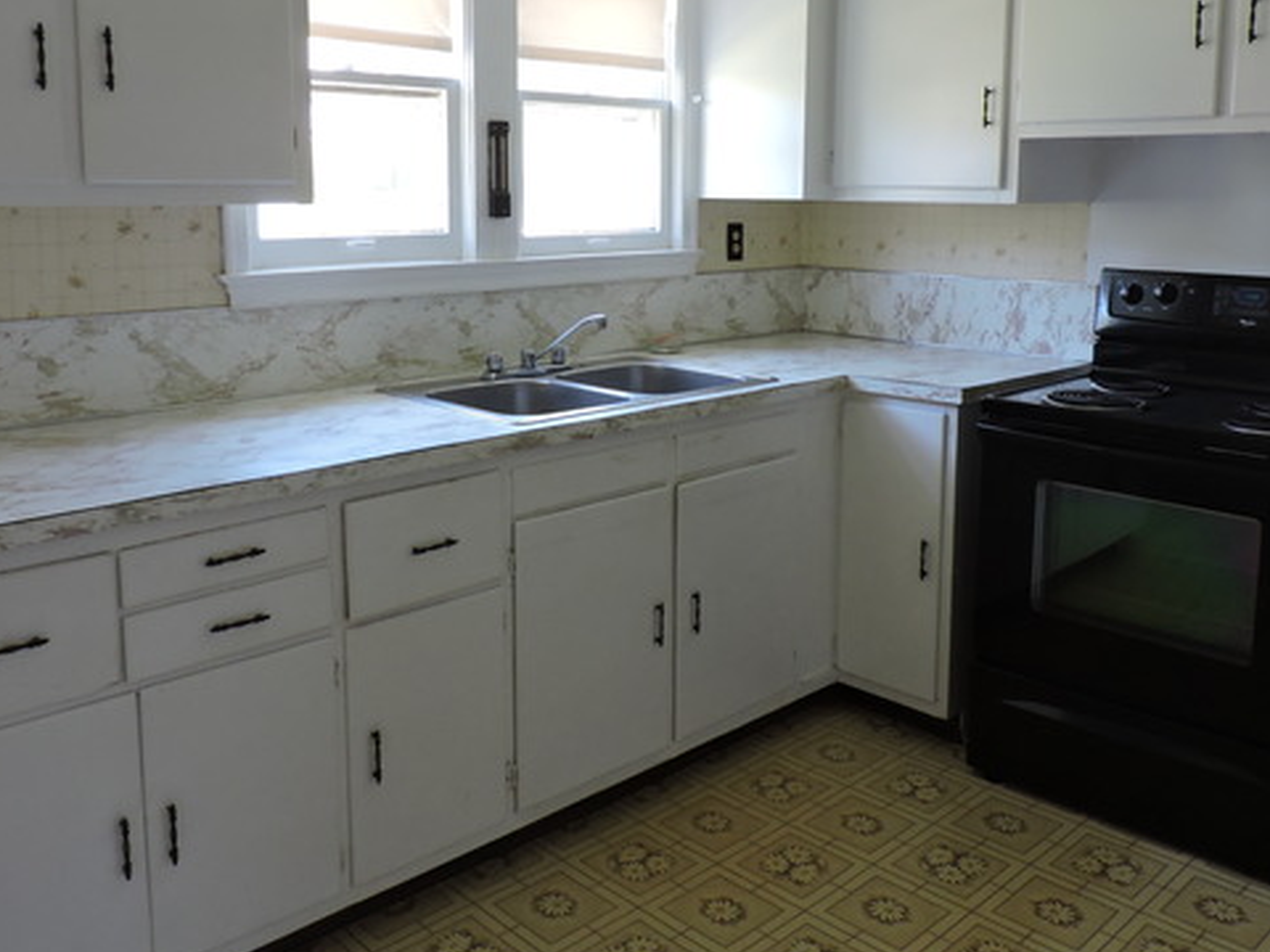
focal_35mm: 32
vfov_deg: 43.7
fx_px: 1174
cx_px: 622
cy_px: 333
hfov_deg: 56.8
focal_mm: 4.3
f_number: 3
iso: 250
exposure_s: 1/30
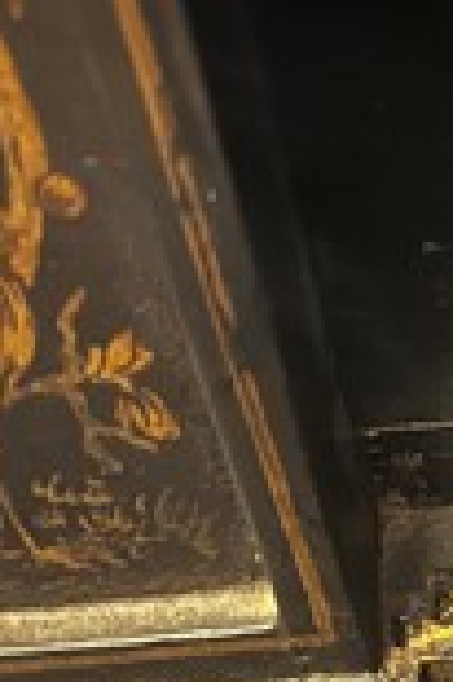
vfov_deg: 28.7
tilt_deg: -45.0
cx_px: 633
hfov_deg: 17.8
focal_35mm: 70
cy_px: 453
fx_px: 1324
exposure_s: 1/9
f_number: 1.6
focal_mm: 5.1
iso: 640
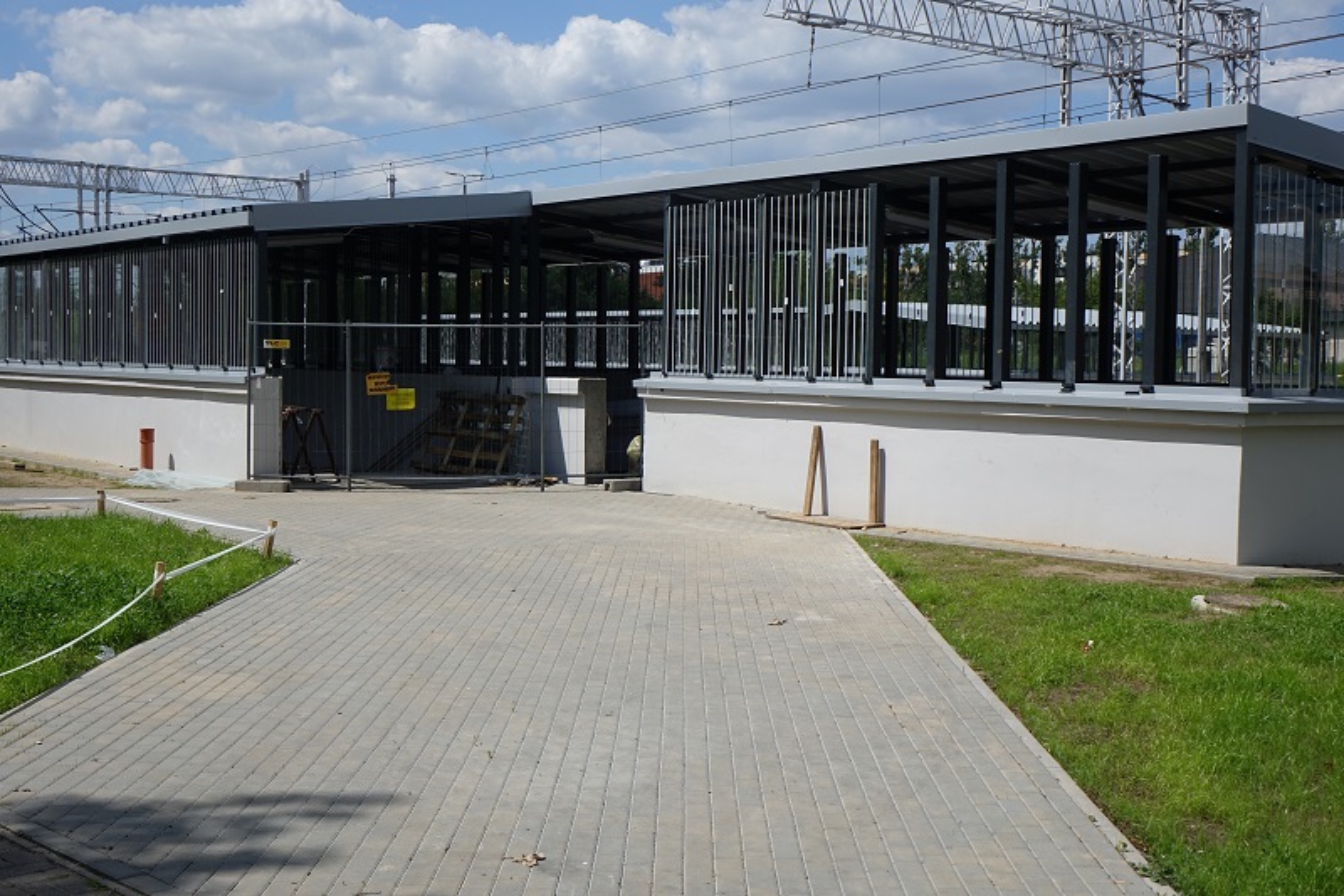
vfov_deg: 27.5
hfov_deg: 40.4
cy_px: 448
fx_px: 1829
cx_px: 672
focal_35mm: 49
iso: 125
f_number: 5.6
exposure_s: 1/800
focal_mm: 17.83
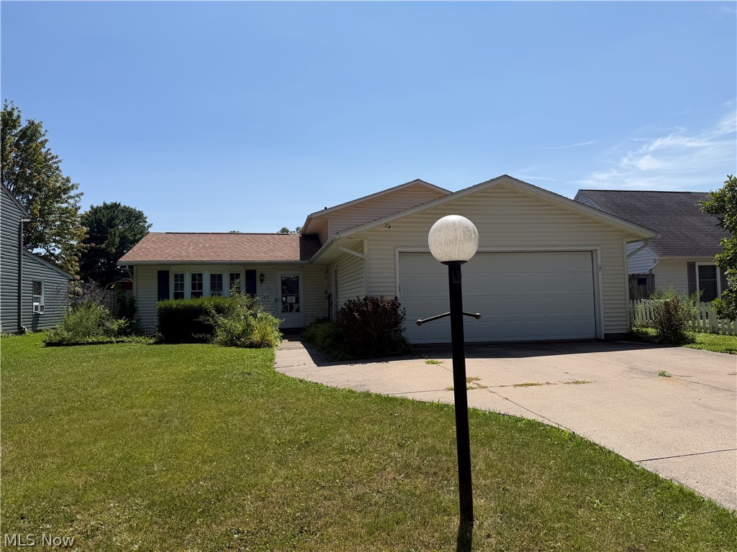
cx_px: 368
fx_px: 511
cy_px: 276
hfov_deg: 71.6
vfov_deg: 56.8
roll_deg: +1.8
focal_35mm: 24
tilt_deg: +1.5
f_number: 1.78
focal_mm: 6.76
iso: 80
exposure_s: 1/6173
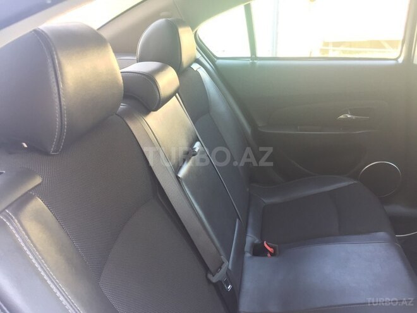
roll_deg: +1.9
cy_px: 156
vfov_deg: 48.2
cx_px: 208
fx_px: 349
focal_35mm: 29
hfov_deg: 61.7
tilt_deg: -22.3
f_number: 2.2
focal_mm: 4.15
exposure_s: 1/33
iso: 100
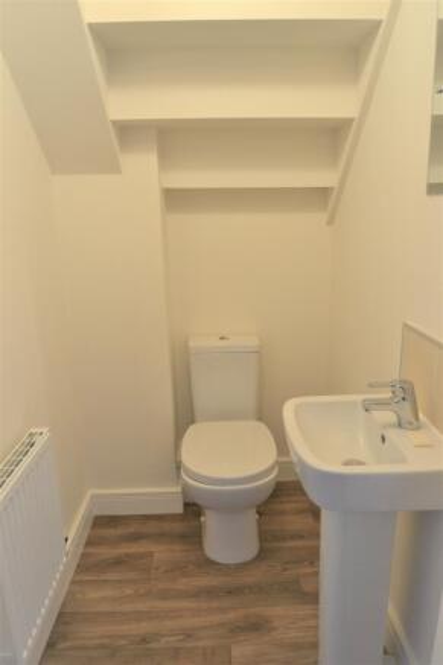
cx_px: 222
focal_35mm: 24
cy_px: 332
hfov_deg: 53.1
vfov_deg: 73.8
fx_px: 443
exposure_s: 1/60
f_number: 4
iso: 900
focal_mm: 16
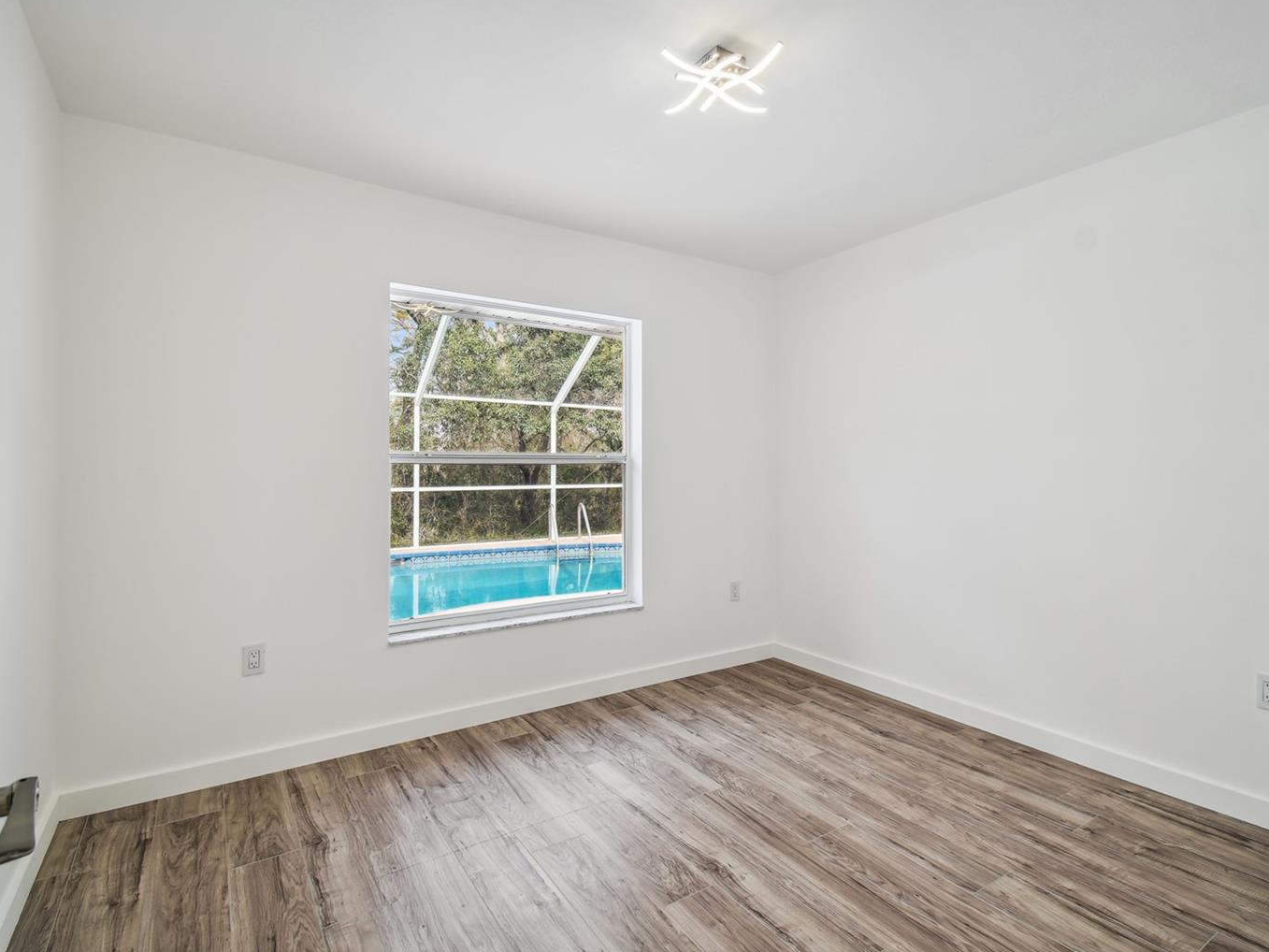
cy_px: 471
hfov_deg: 91.0
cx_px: 642
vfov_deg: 74.7
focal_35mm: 17
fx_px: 623
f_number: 7.1
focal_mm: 10
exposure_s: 1/5
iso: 100
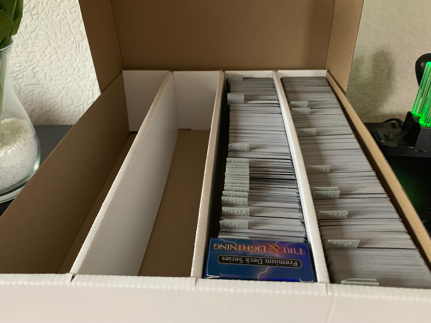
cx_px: 216
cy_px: 162
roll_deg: +2.7
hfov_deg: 67.3
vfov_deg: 53.1
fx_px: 324
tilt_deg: -35.0
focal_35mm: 26
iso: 800
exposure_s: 1/27
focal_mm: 4.25
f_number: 1.8
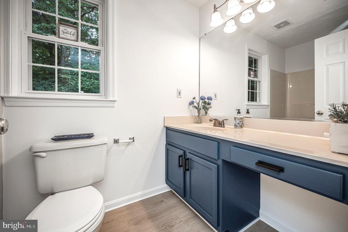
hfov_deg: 104.3
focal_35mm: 14
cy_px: 116
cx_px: 174
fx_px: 135
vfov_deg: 81.2
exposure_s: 1/80
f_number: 4.5
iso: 200
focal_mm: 14
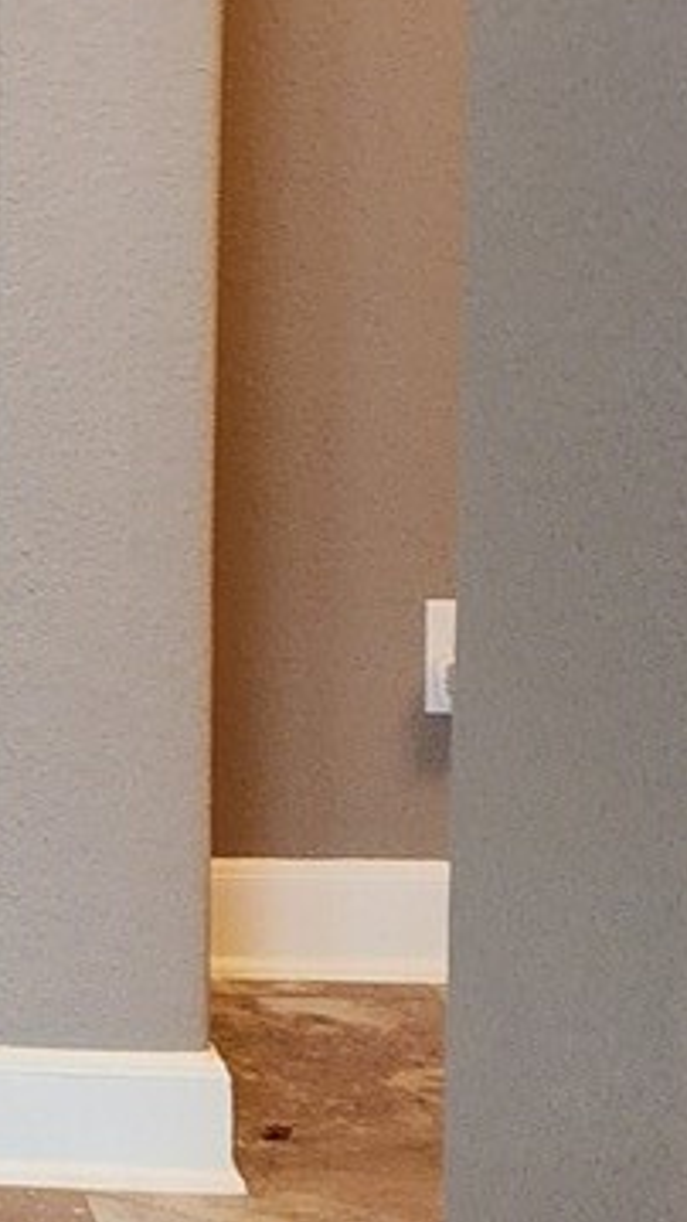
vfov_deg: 14.9
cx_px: -1449
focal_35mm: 143
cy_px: 242
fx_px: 4630
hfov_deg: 7.4
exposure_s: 1/60
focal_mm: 6.4
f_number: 1.8
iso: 400
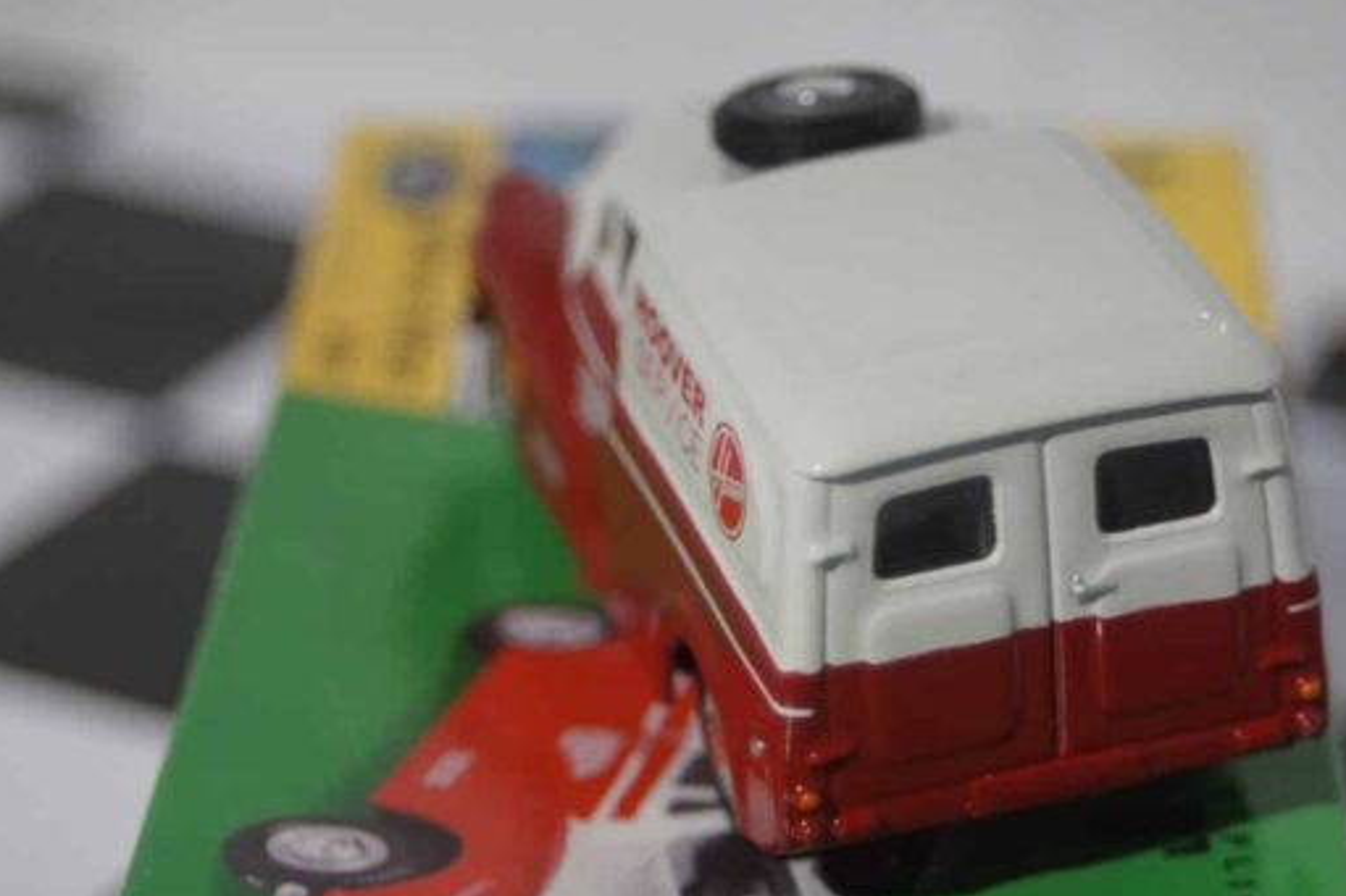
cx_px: 776
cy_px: 504
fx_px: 4597
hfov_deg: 16.6
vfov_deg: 11.1
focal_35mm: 123
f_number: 5.6
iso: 2000
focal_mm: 70
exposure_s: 1/160
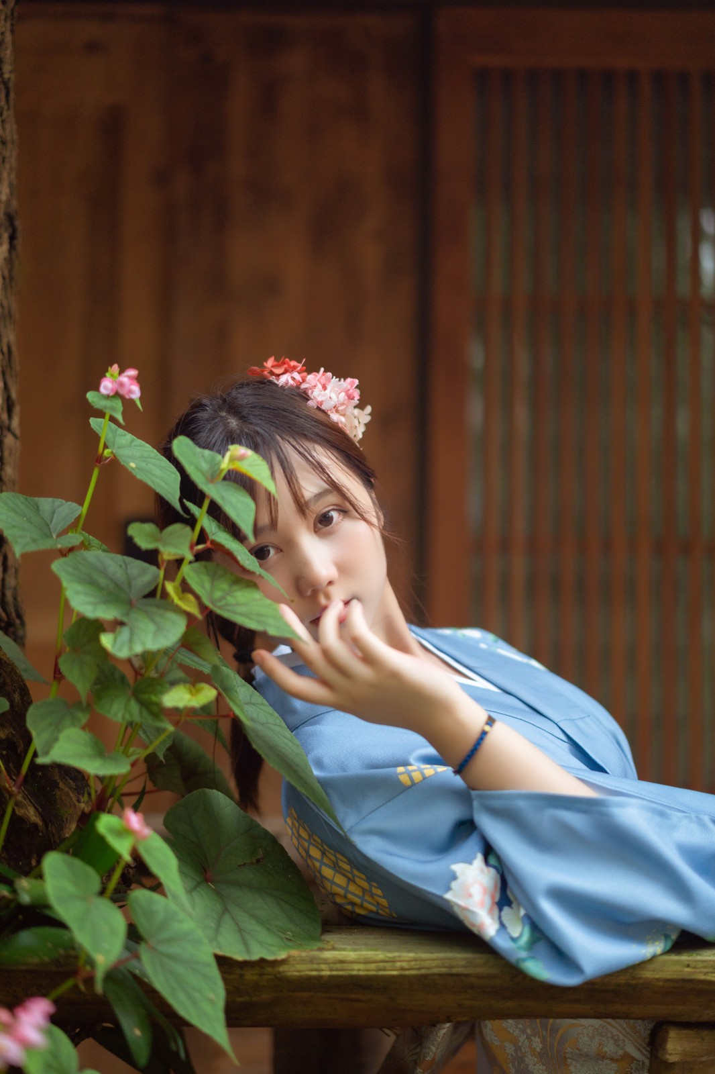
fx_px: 1639
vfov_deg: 36.3
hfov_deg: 24.6
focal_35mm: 55
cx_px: 358
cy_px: 537
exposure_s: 1/40
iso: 1000
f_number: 1.8
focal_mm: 55
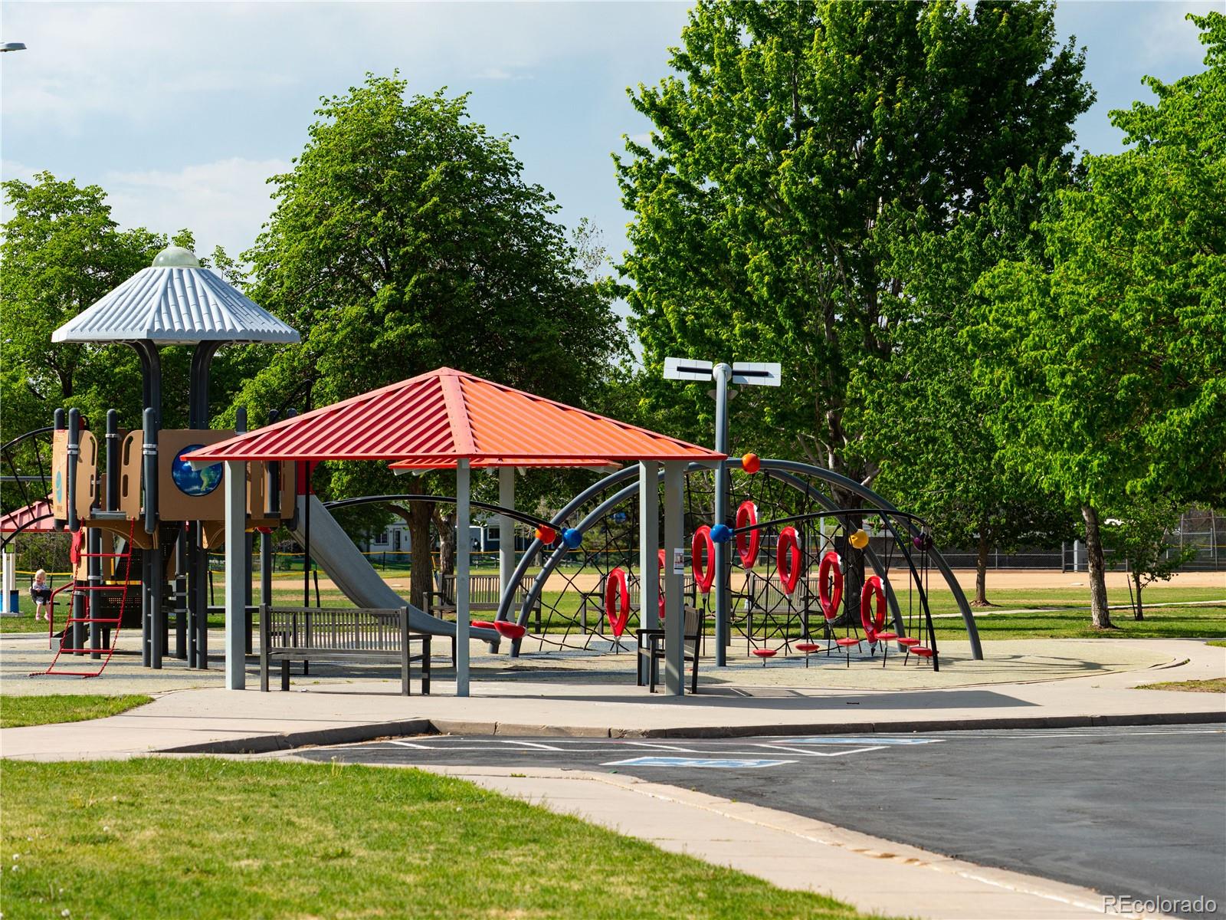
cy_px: 460
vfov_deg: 10.2
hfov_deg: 13.5
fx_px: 5171
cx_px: 613
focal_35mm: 146
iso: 200
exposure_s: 1/640
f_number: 4
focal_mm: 73
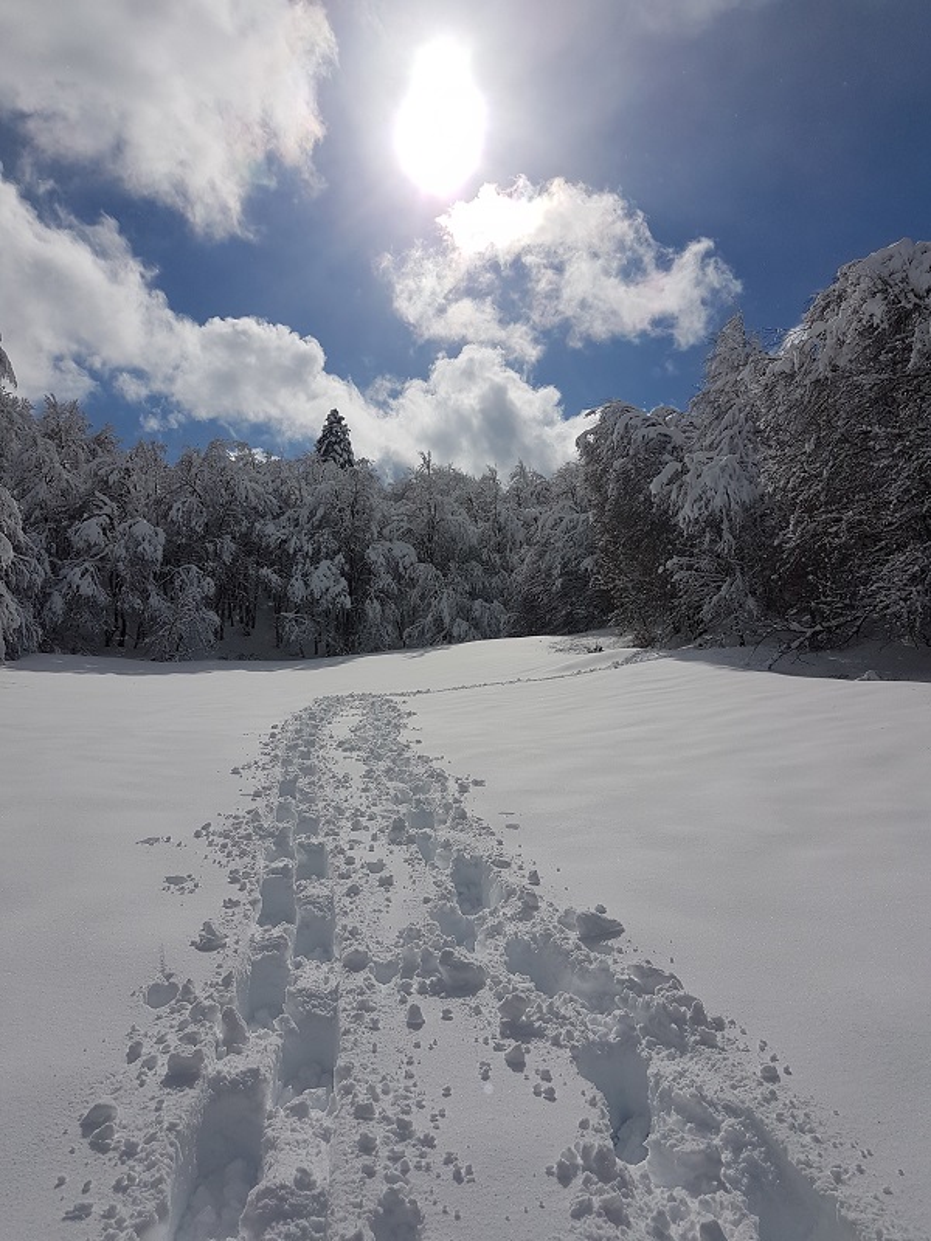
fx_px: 932
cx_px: 466
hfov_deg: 53.1
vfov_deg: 67.3
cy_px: 620
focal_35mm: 26
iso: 40
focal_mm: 4.2
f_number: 1.7
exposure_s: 1/23168
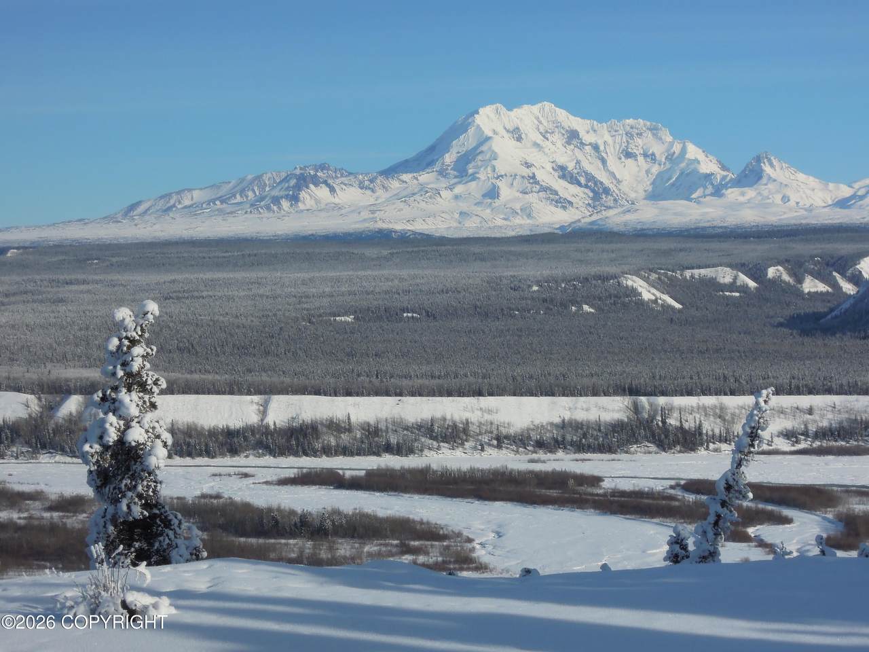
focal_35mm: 100
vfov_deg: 14.8
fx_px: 2510
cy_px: 326
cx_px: 434
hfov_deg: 19.6
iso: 160
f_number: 5.5
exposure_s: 1/1600
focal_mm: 17.9
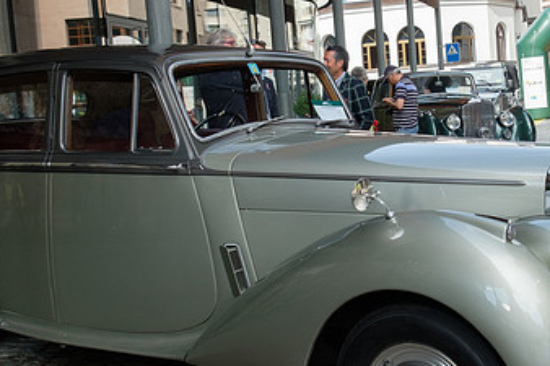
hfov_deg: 37.8
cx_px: 363
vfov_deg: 26.0
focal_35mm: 52
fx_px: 794
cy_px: 174
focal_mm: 18
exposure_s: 1/125
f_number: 7.1
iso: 400
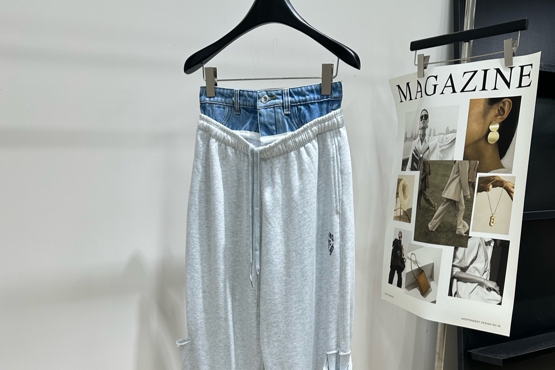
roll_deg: -0.9
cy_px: 299
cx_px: 276
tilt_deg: -14.9
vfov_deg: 37.4
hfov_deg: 55.8
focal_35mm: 34
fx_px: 524
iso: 80
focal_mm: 6.86
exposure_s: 1/100
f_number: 1.78
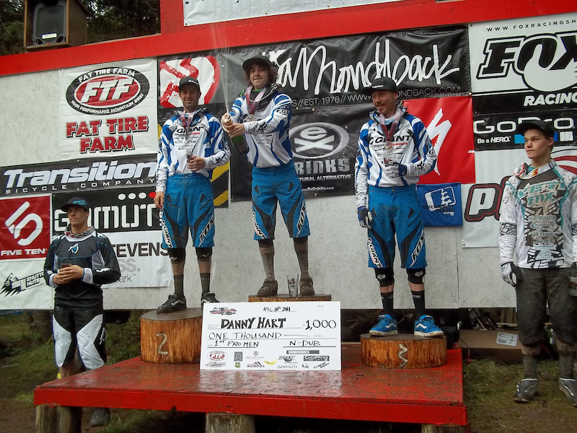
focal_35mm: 36
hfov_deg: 51.4
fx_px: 600
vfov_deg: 39.7
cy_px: 216
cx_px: 288
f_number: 3.1
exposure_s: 1/50
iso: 64
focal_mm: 6.5
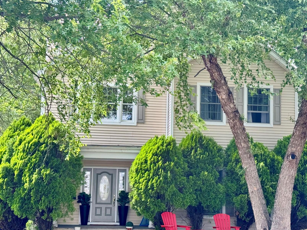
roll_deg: -1.3
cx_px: 159
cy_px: 134
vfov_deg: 24.0
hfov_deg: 31.7
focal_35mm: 61
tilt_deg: +5.1
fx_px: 541
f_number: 1.78
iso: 64
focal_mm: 6.76
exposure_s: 1/231
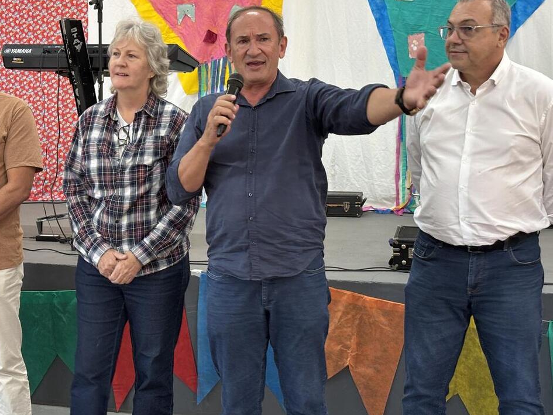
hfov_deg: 29.3
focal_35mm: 66
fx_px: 1055
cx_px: 230
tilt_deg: -5.4
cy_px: 184
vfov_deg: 22.2
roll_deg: -0.5
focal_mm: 5.96
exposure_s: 1/40
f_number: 1.6
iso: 125
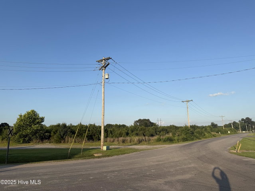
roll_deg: +0.7
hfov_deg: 71.6
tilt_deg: +11.8
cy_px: 96
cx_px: 128
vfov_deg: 56.9
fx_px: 177
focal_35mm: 24
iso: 80
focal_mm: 6.76
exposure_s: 1/3425
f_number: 1.78
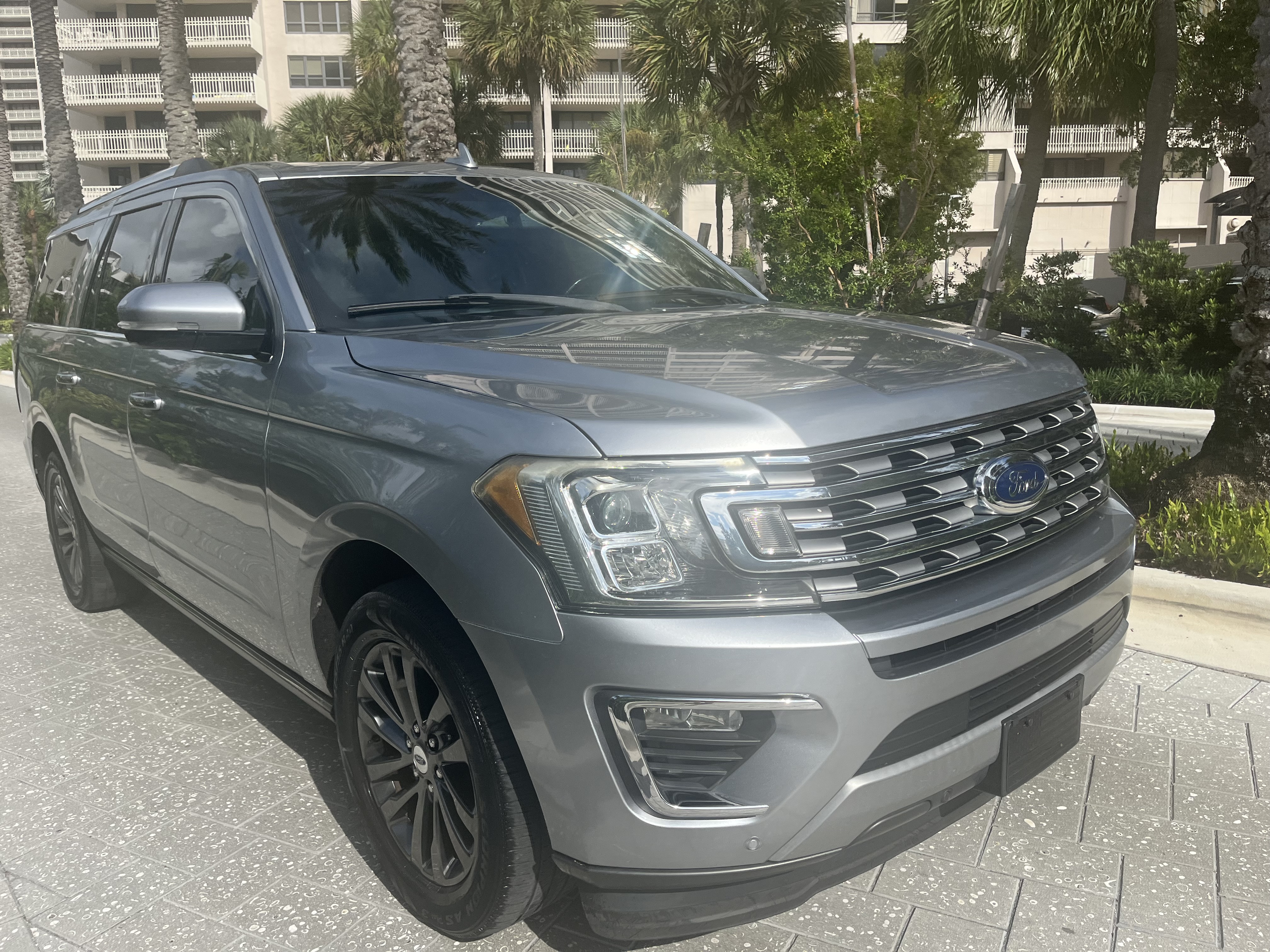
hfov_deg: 67.3
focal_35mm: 26
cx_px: 635
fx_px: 954
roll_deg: +0.4
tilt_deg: -12.0
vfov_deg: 53.1
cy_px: 476
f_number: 1.6
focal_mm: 5.1
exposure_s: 1/4484
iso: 50
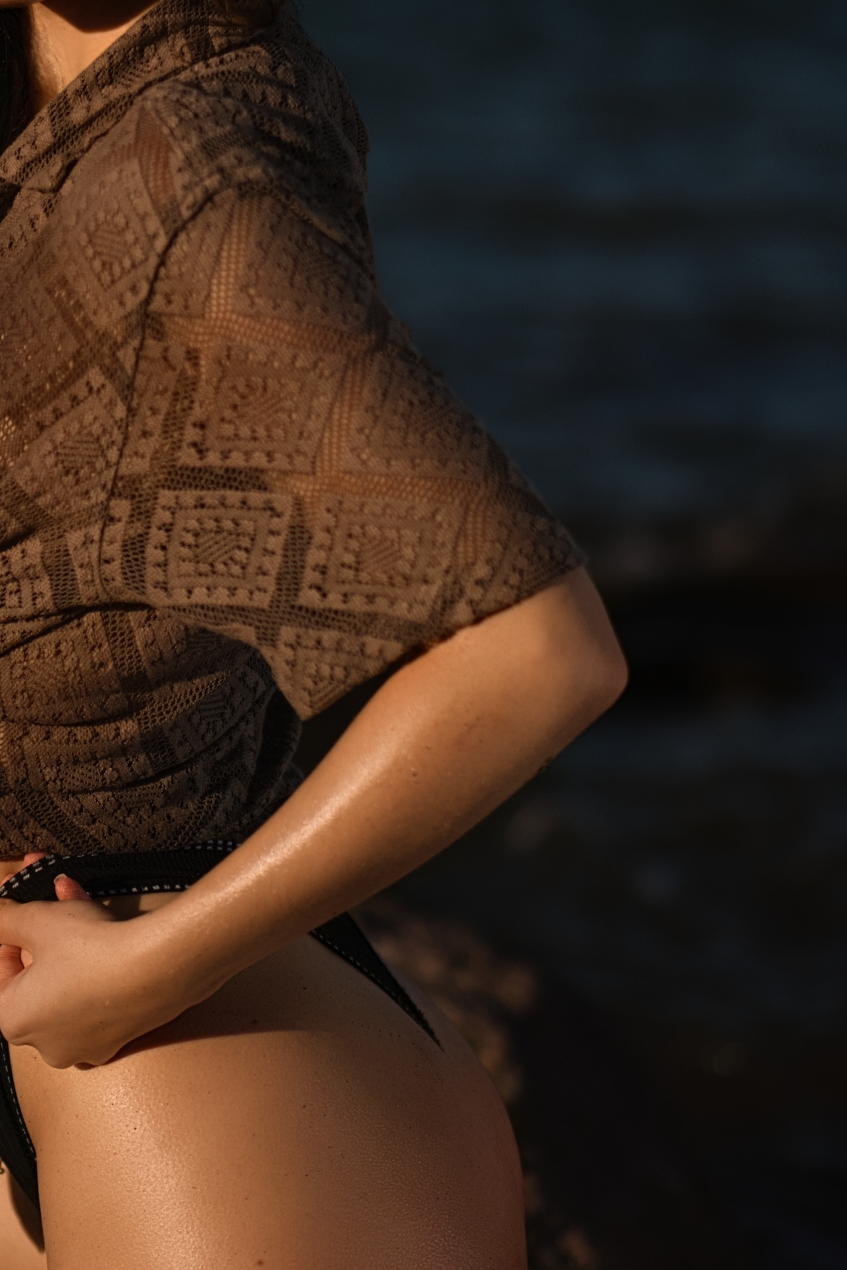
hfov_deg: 13.5
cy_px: 315
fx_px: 3564
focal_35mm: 101
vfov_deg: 20.1
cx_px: 122
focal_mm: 55
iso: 320
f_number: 1.8
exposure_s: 1/320
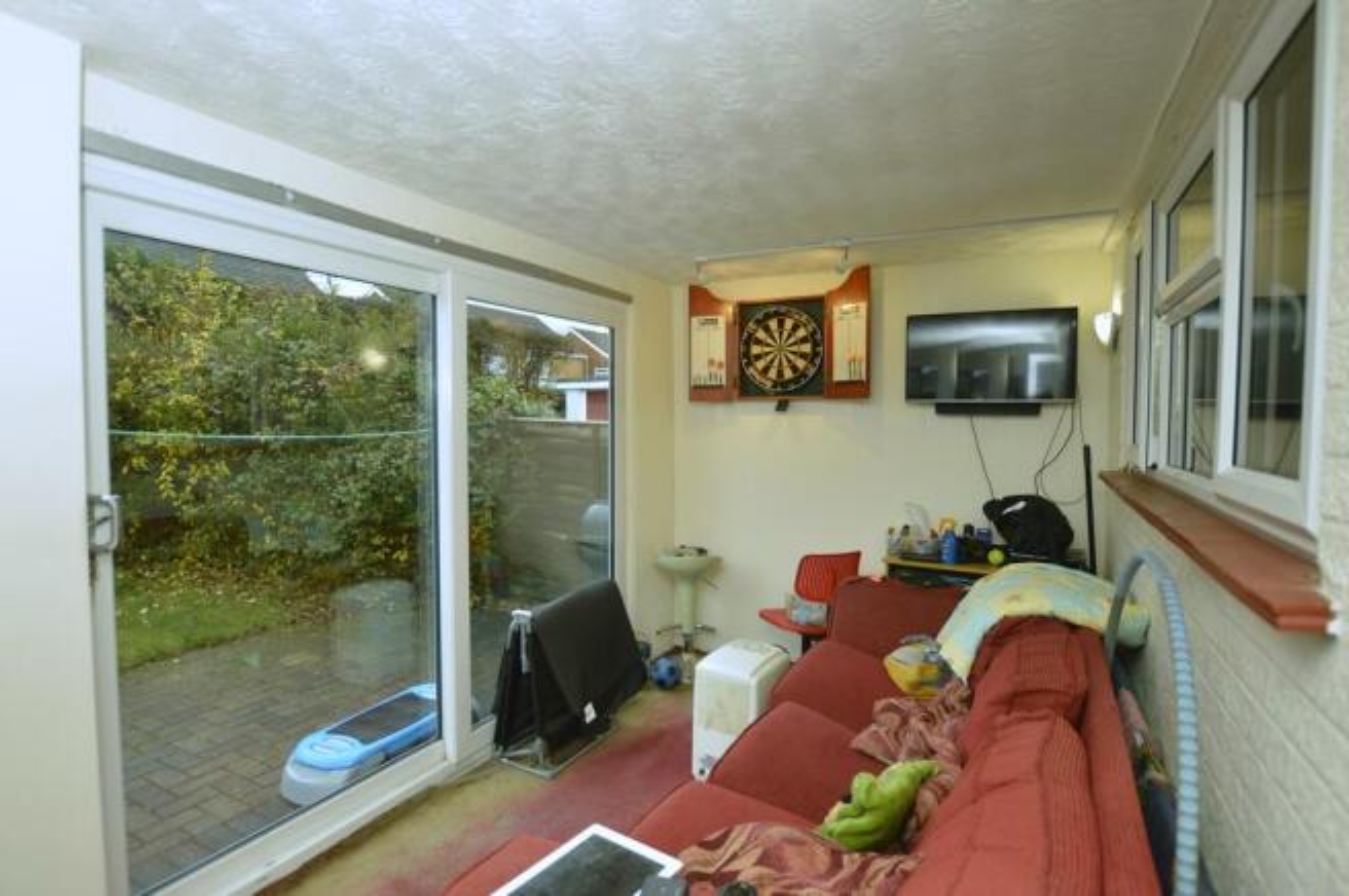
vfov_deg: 71.9
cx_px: 674
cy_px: 448
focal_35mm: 16
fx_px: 618
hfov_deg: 95.0
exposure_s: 1/60
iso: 100
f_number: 3.5
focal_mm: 11
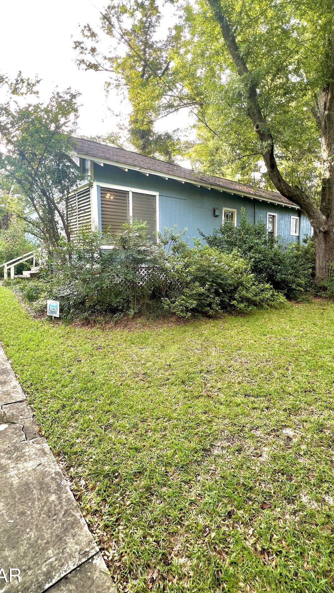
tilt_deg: -3.9
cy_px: 271
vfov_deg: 99.1
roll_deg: +0.4
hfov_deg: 67.1
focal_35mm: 16
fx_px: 252
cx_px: 160
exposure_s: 1/99
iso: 50
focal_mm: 1.57
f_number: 1.8
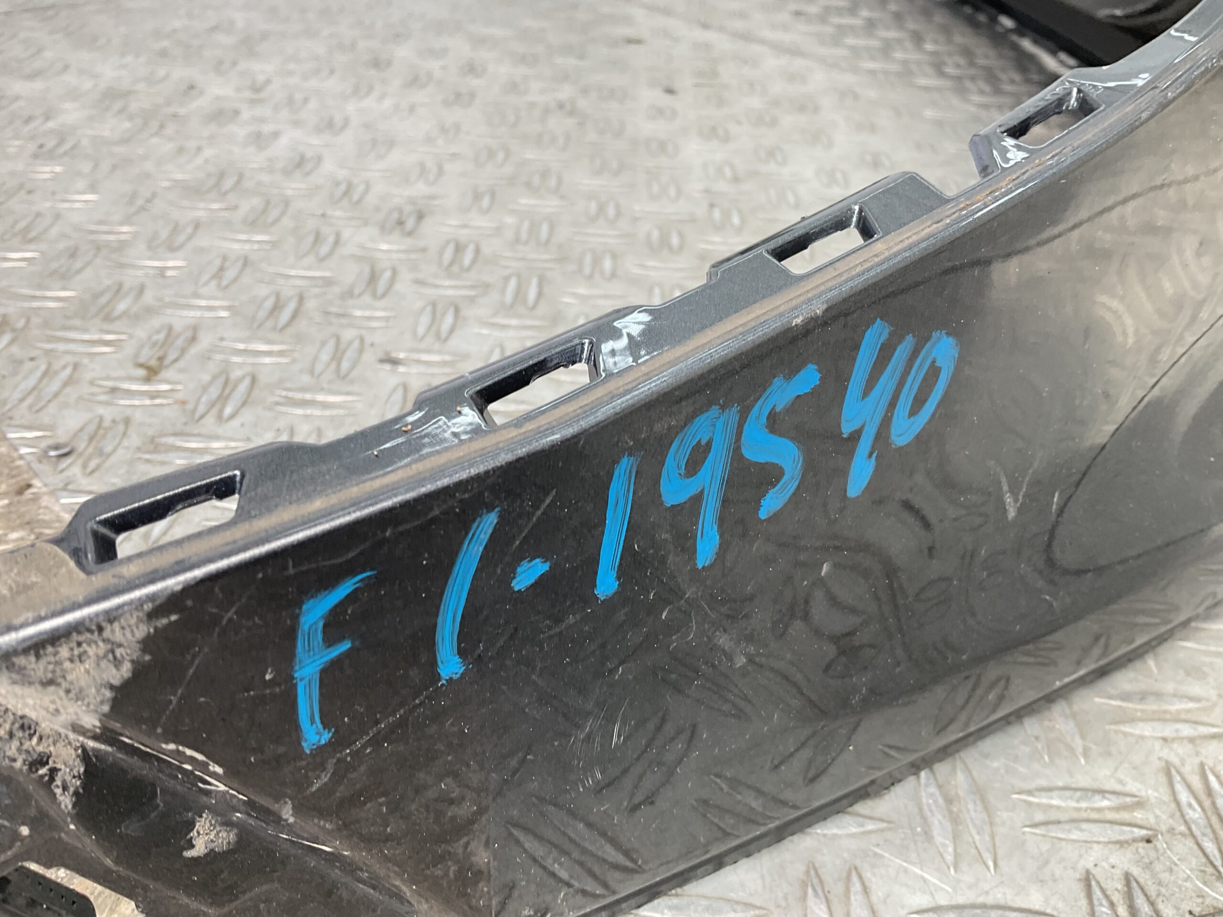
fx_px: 1025
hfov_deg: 61.7
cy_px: 458
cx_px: 612
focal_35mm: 29
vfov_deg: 48.2
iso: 25
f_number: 1.8
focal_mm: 3
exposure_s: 1/100
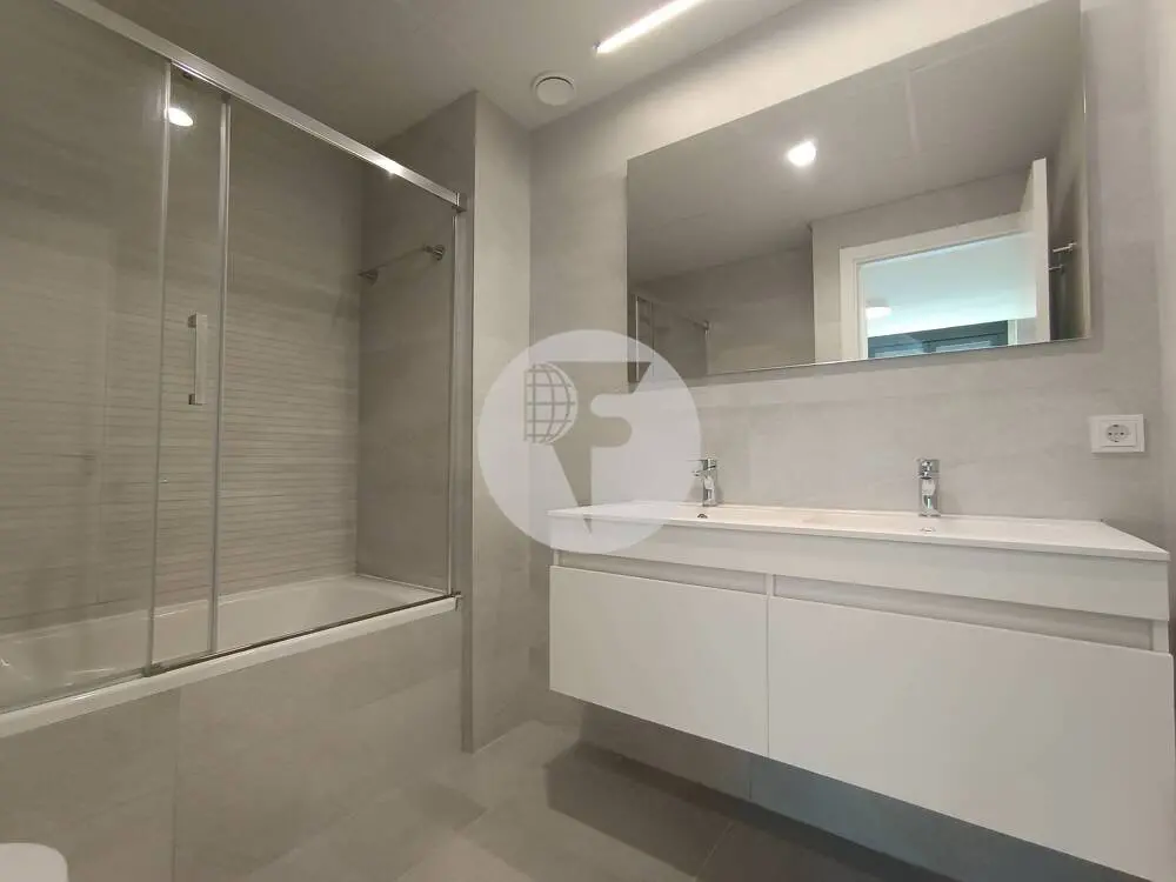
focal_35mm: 16
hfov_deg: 94.5
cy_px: 441
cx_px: 588
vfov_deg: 78.1
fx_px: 544
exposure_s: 1/50
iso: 294
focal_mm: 1.65
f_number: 2.2
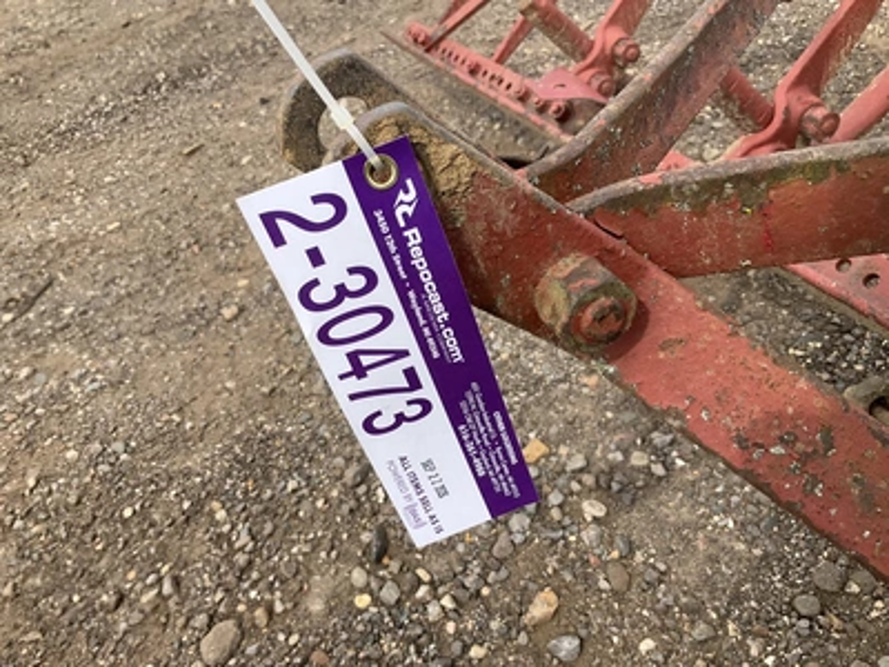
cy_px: 334
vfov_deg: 48.2
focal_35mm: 29
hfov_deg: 61.7
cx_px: 444
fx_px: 745
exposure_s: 1/1015
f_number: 1.8
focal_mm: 3
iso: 25
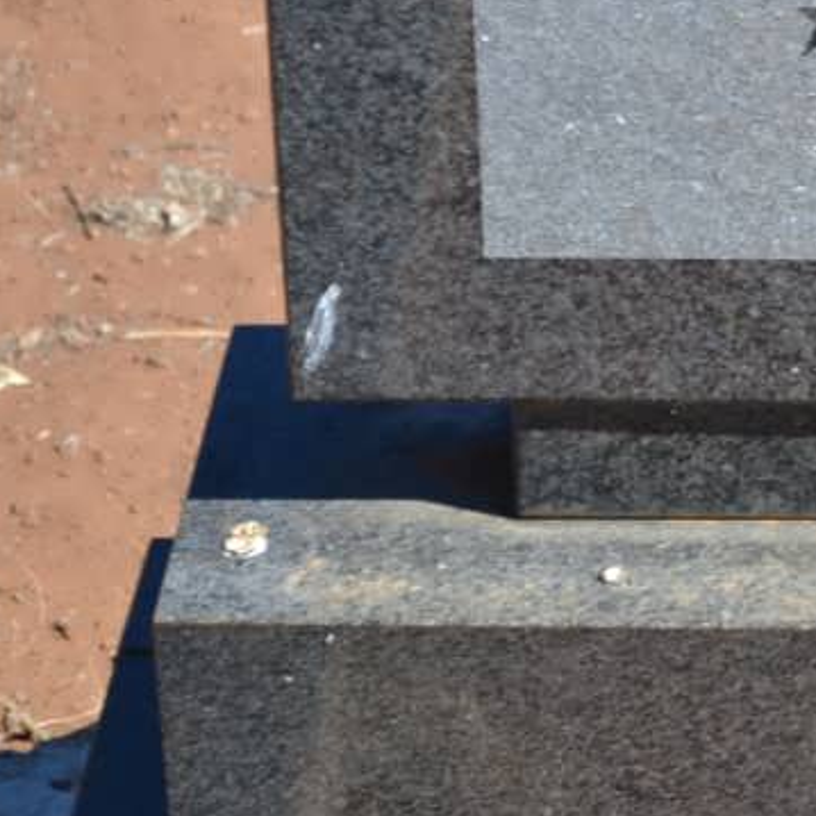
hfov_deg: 7.4
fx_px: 6252
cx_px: 1089
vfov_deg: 7.4
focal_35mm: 234
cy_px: 23
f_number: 5.6
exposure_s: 1/125
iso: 200
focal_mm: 55
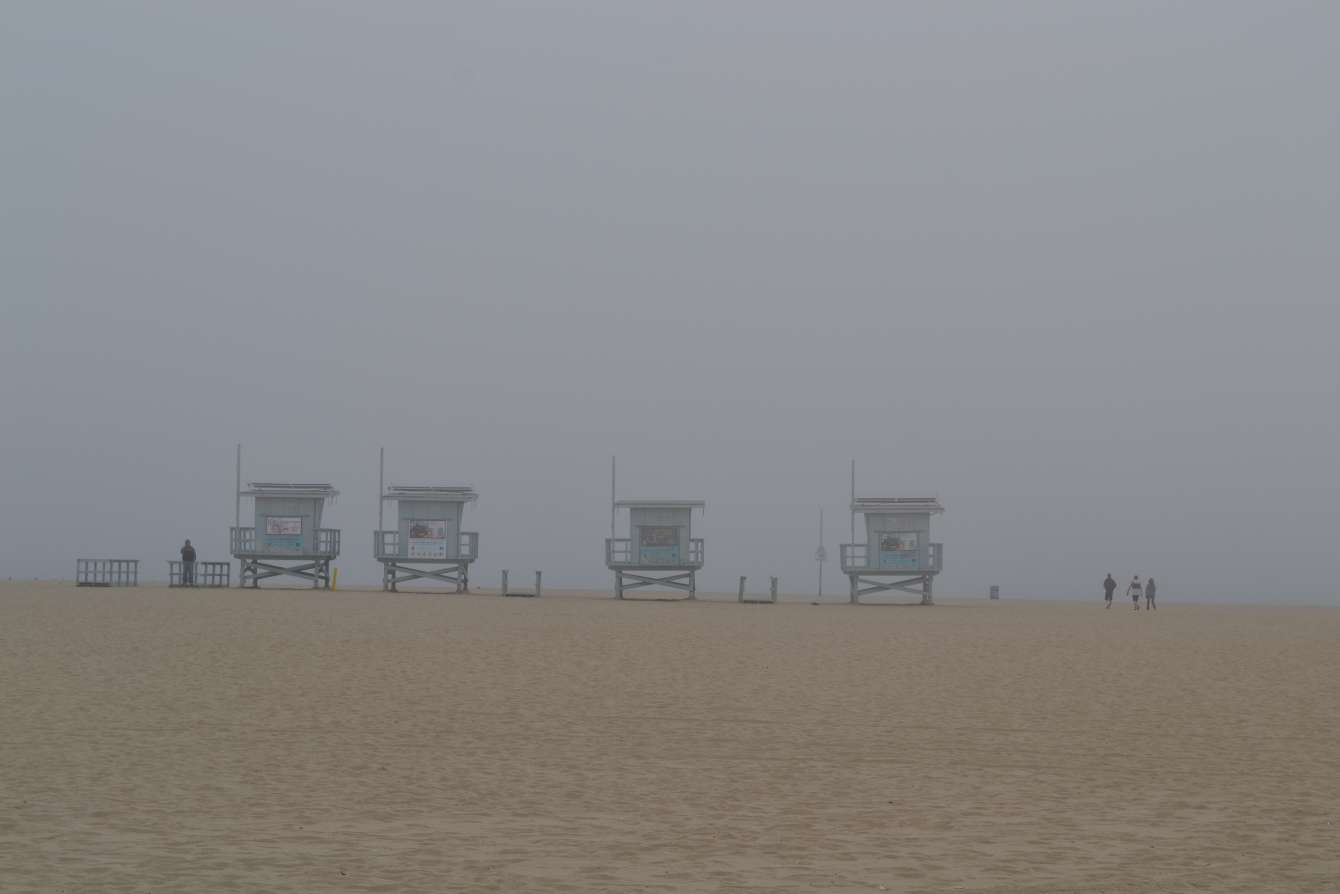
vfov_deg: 19.7
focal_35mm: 69
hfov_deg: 29.2
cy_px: 447
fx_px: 2568
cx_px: 670
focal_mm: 46
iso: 100
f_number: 7.1
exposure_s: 1/200
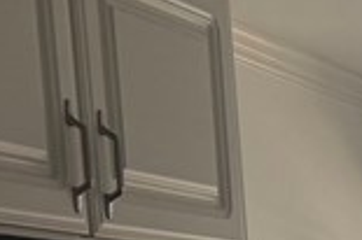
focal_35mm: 165
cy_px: 741
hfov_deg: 10.9
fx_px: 1657
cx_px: 808
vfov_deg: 7.3
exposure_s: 1/524
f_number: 1.78
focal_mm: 6.76
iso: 100
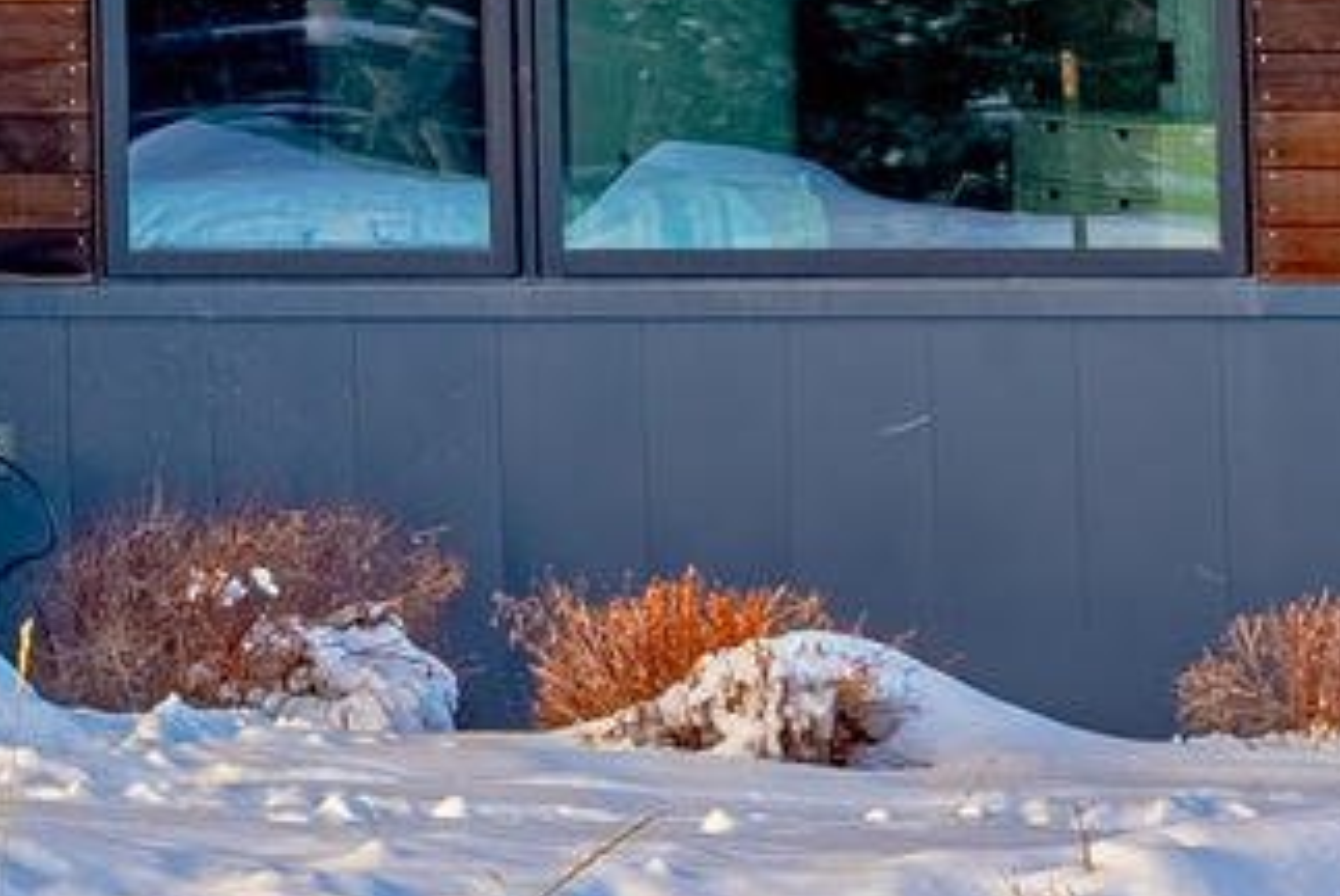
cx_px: -1950
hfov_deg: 5.9
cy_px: -1079
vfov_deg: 4.0
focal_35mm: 337
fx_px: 12541
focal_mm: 53.1
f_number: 13
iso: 125
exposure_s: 1/200
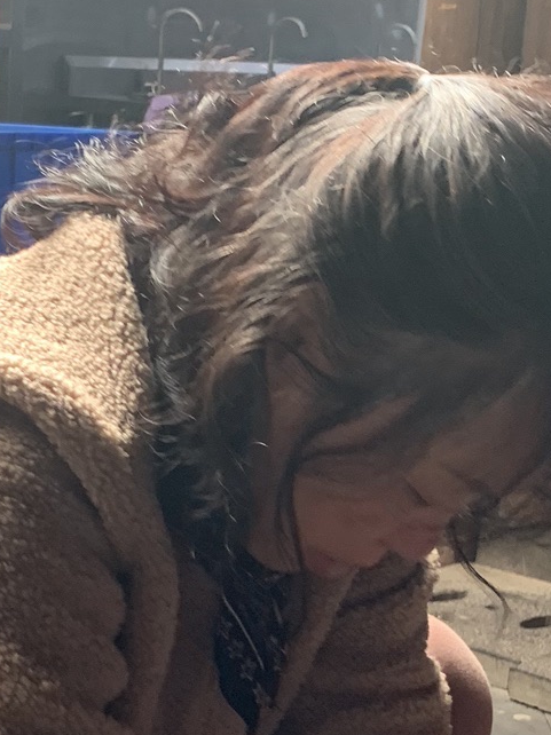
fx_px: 1720
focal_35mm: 81
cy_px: 697
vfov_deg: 23.3
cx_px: 58
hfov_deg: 17.9
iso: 100
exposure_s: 1/62
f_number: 1.8
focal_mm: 4.25
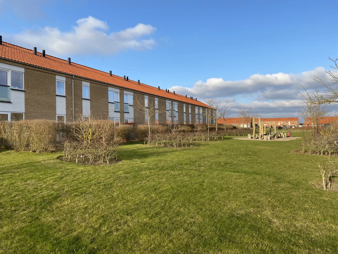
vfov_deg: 53.1
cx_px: 169
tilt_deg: +0.3
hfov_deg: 67.3
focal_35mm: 26
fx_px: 254
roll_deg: +0.5
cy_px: 127
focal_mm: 4.25
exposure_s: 1/1464
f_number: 1.8
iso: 32
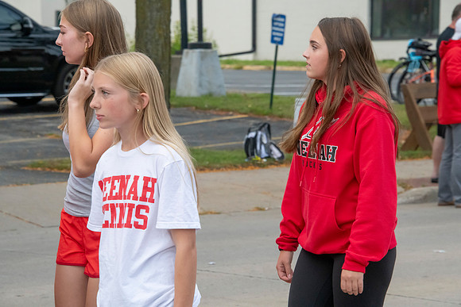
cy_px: 154
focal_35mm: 170
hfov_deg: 12.1
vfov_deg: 8.1
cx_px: 230
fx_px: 2177
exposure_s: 1/400
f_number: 11
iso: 3200
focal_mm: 170
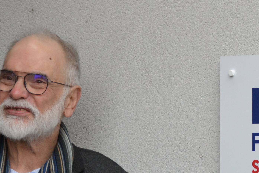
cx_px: 277
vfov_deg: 4.2
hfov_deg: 6.3
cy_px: 170
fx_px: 2328
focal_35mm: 324
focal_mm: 65
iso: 640
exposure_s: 1/500
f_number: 4.2
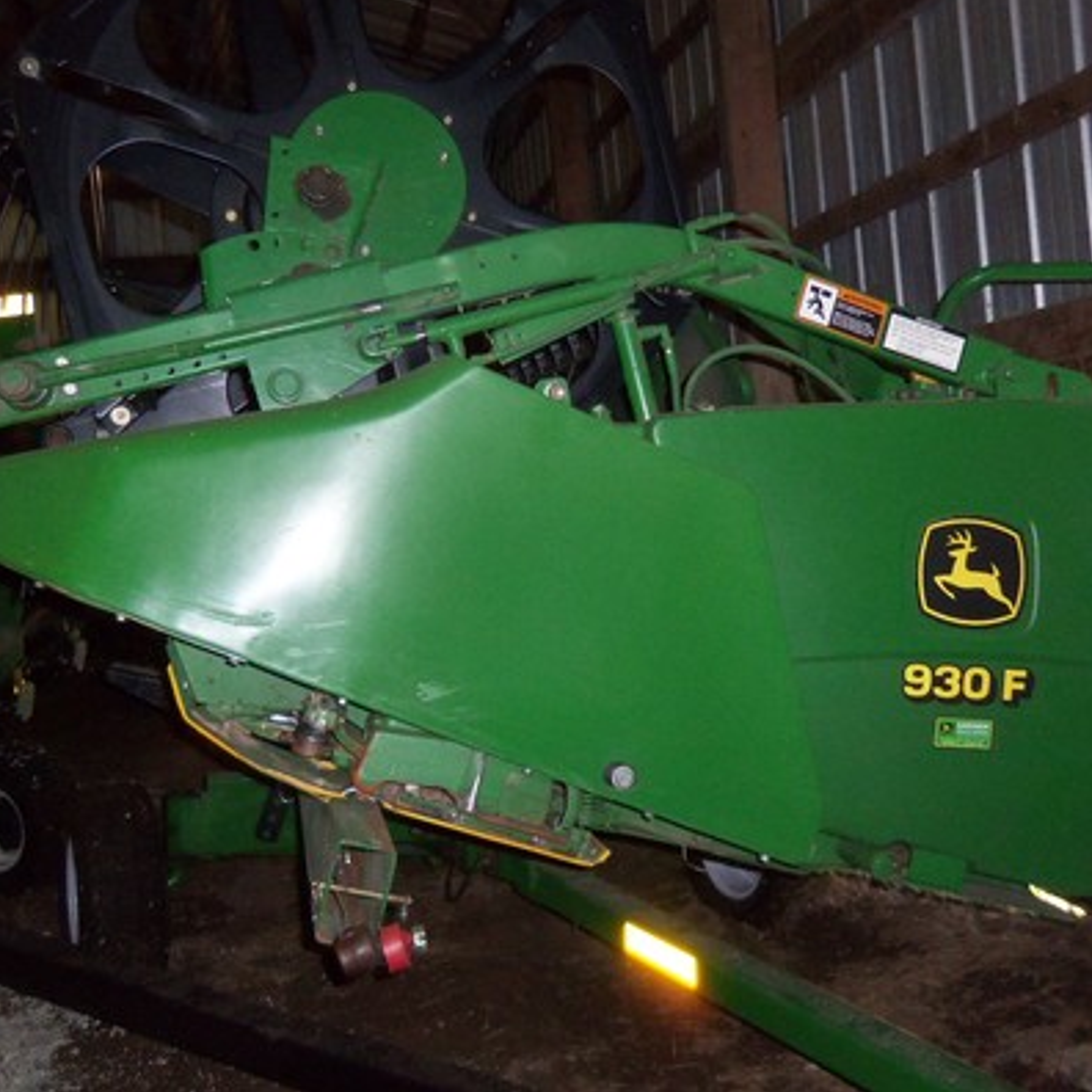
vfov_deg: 48.4
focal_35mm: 34
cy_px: 532
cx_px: 565
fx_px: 1213
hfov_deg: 48.4
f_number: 3.9
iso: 250
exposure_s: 1/40
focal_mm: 5.1
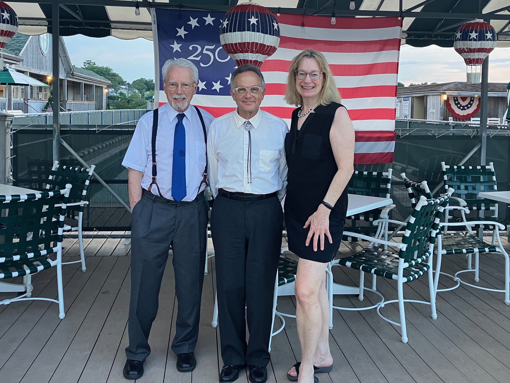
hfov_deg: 63.4
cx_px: 255
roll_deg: -1.7
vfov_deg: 49.7
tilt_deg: -3.4
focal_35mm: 28
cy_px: 192
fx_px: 413
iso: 80
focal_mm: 3.99
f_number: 1.8
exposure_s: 1/60
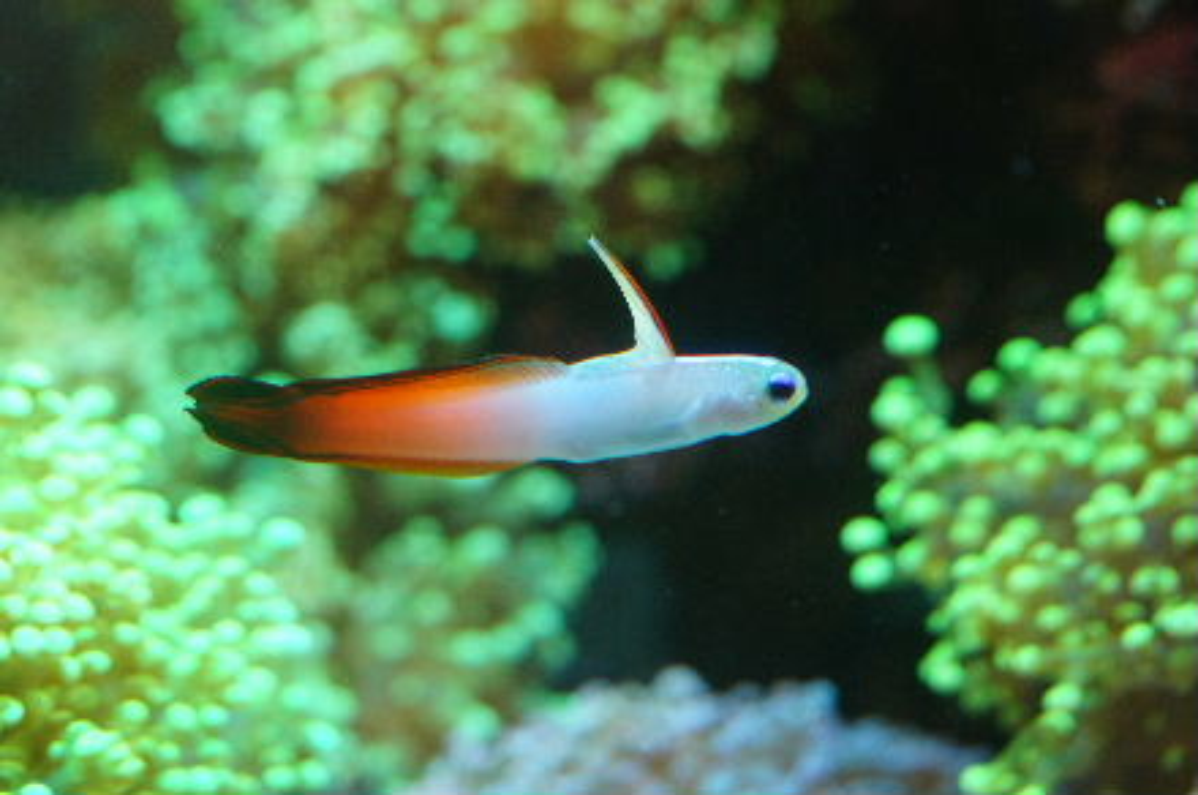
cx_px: 599
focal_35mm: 75
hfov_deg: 27.0
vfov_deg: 18.1
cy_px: 398
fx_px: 2492
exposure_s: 1/100
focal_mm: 50
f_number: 5.6
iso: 1600
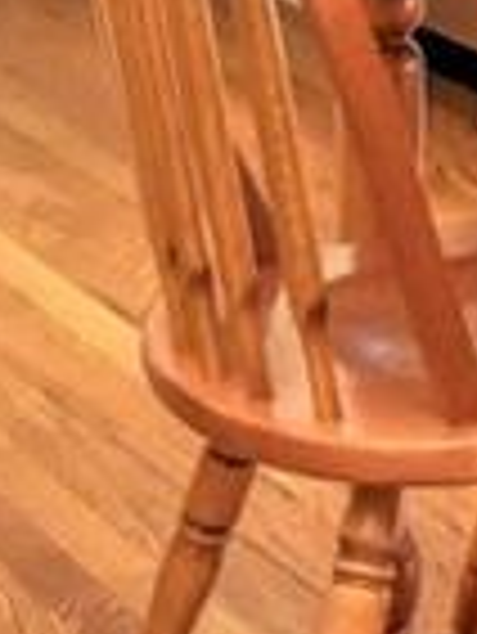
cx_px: 549
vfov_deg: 8.3
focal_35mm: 218
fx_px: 3999
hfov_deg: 6.8
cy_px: -926
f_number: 11
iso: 3200
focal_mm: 20
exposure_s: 1/60
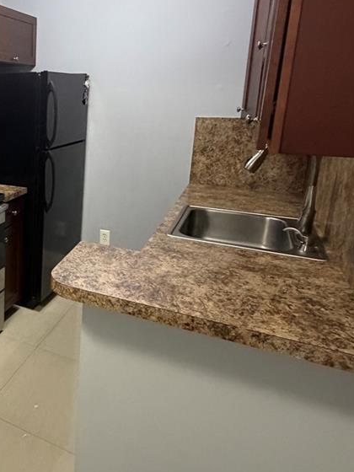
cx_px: -19
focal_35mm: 30
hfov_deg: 39.7
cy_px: 187
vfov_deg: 59.4
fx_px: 409
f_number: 2.2
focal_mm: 2.22
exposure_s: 1/60
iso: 640
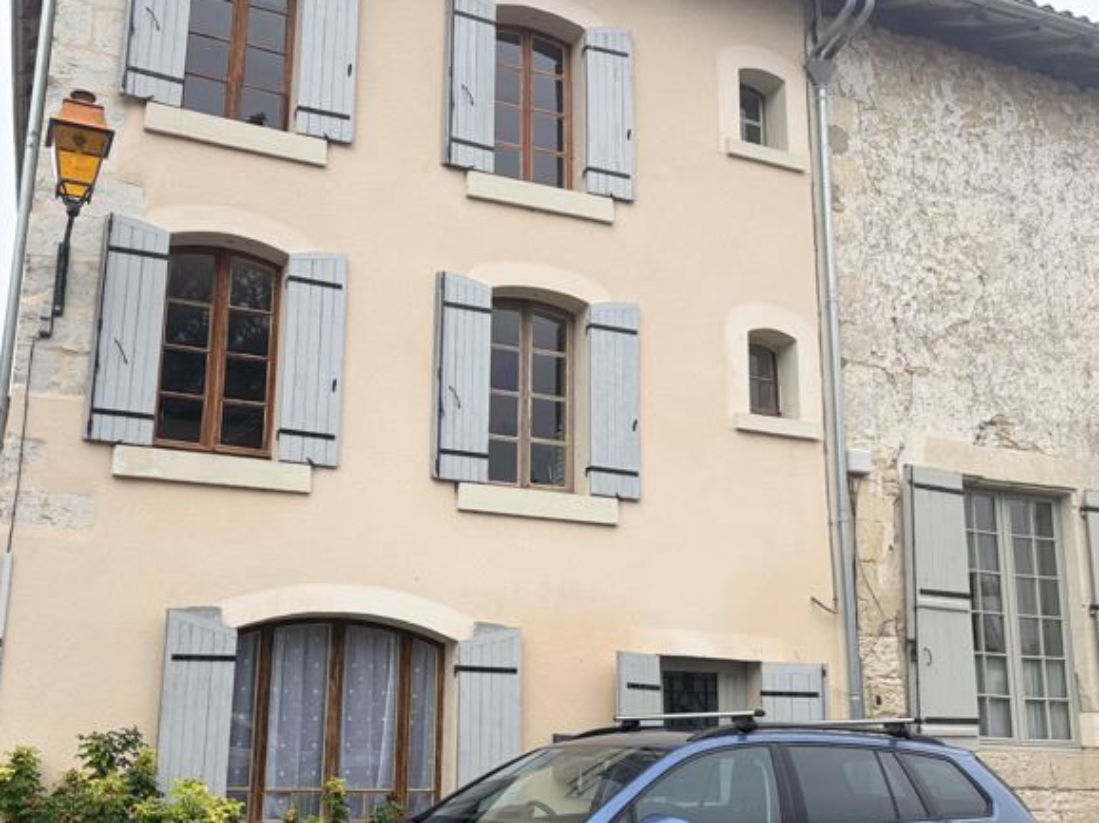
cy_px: 469
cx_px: 443
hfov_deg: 51.1
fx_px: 1142
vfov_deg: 39.5
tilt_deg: +13.2
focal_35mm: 36
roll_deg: -1.9
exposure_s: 1/1848
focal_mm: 5.96
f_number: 1.6
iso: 50
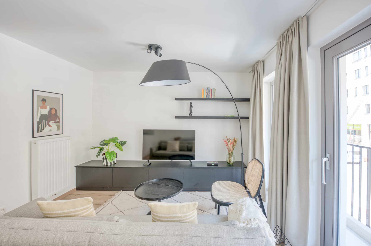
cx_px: 186
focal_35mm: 14
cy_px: 123
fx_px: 144
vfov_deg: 81.1
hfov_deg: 104.3
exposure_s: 1/20
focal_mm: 14
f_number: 6.3
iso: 400
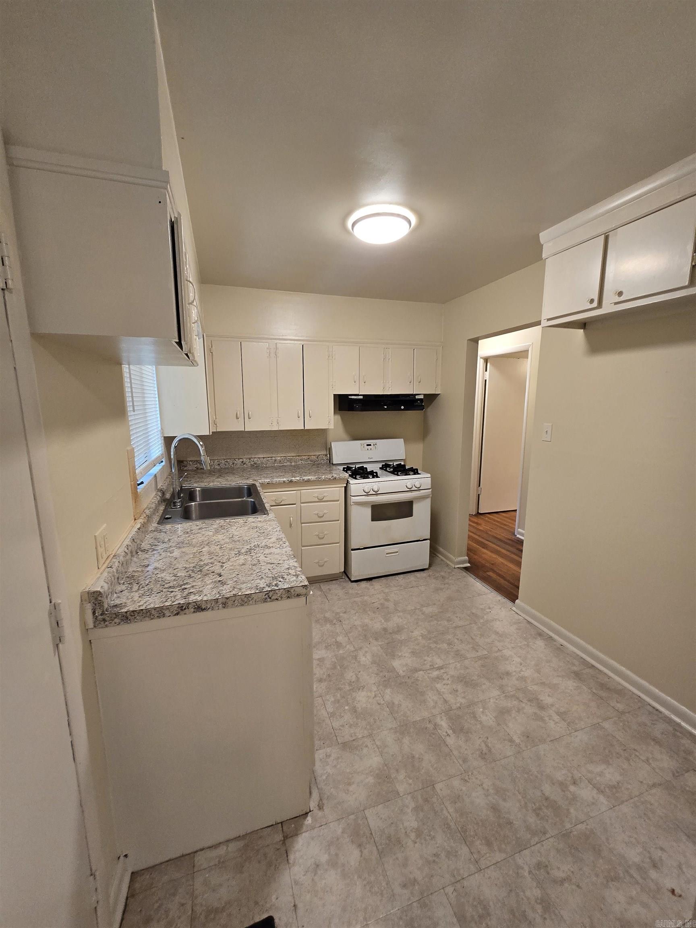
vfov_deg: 106.2
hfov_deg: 89.9
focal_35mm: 13
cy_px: 464
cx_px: 348
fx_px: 349
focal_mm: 2.2
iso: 250
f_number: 2.2
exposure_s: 1/60
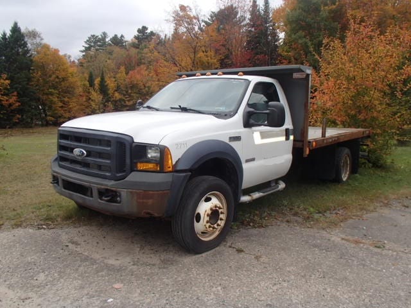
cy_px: 154
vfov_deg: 49.7
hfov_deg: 63.4
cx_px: 206
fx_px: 332
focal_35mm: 28
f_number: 3.9
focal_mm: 5
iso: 100
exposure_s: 1/400
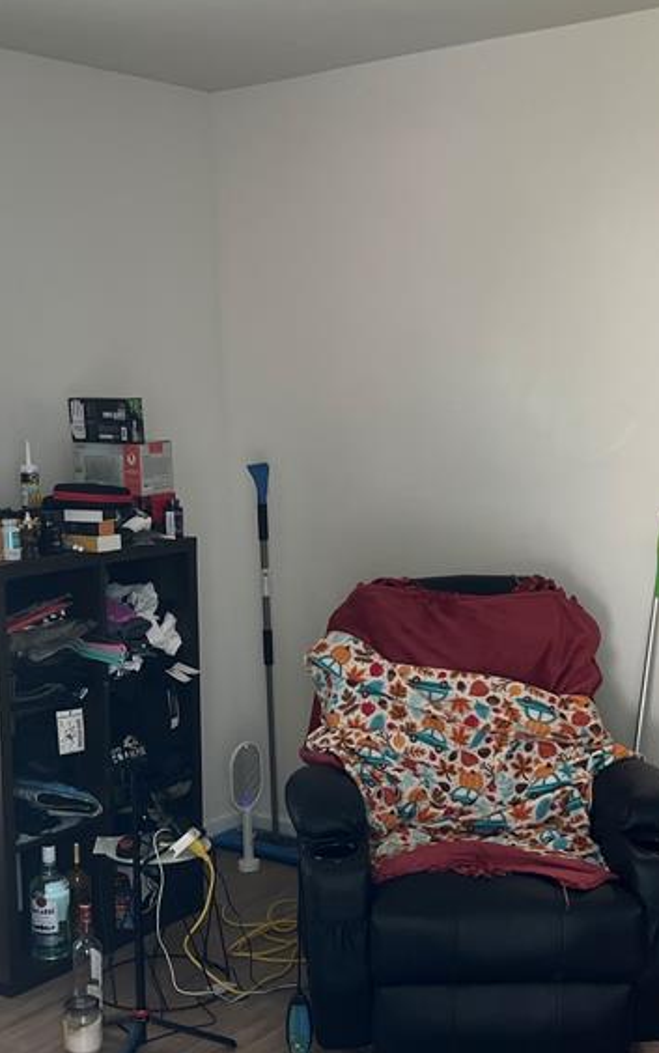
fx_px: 1435
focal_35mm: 50
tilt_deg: -10.6
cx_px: 267
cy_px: 637
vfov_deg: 40.1
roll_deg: +1.5
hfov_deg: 25.8
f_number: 1.5
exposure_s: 1/121
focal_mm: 5.7
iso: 125
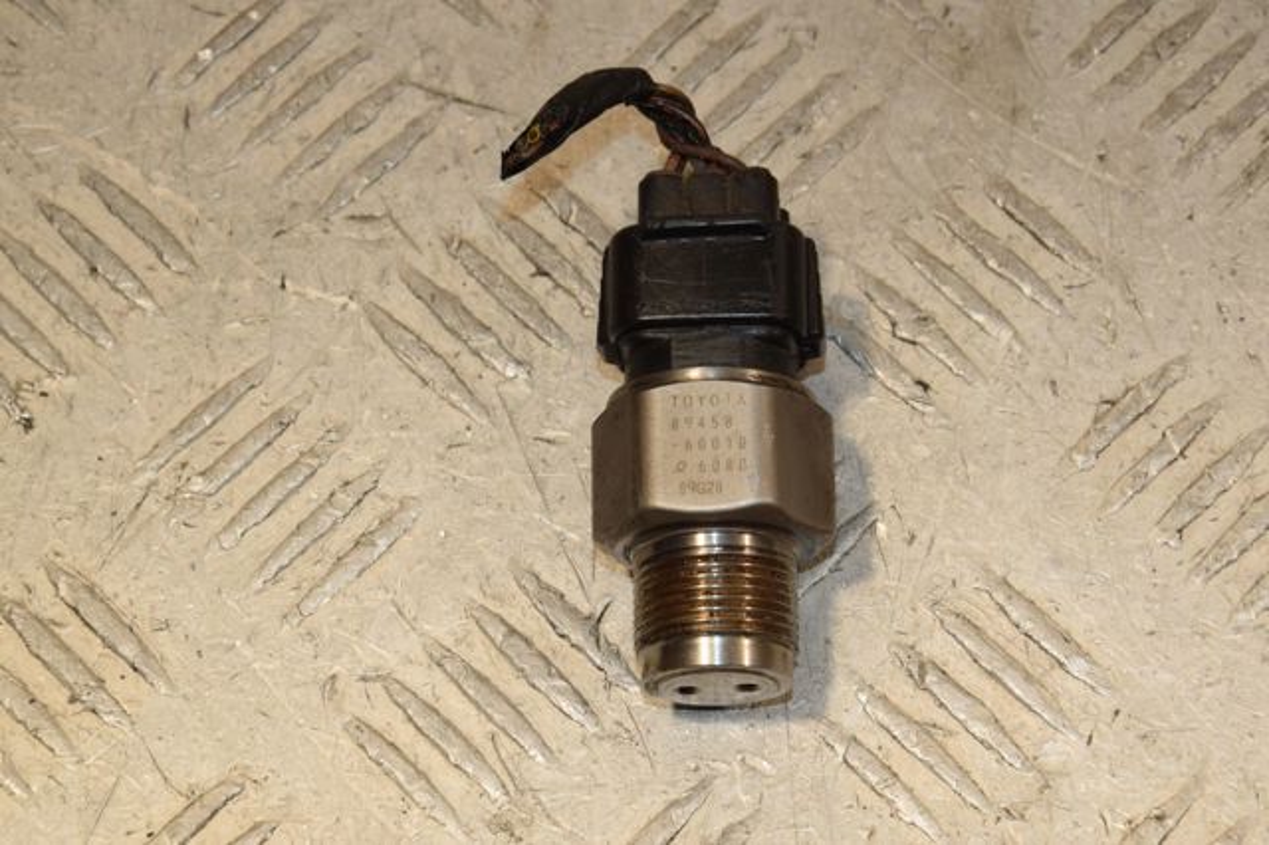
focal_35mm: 128
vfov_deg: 10.7
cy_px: 422
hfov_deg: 16.1
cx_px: 634
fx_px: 4492
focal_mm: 85
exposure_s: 1/200
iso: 800
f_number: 10
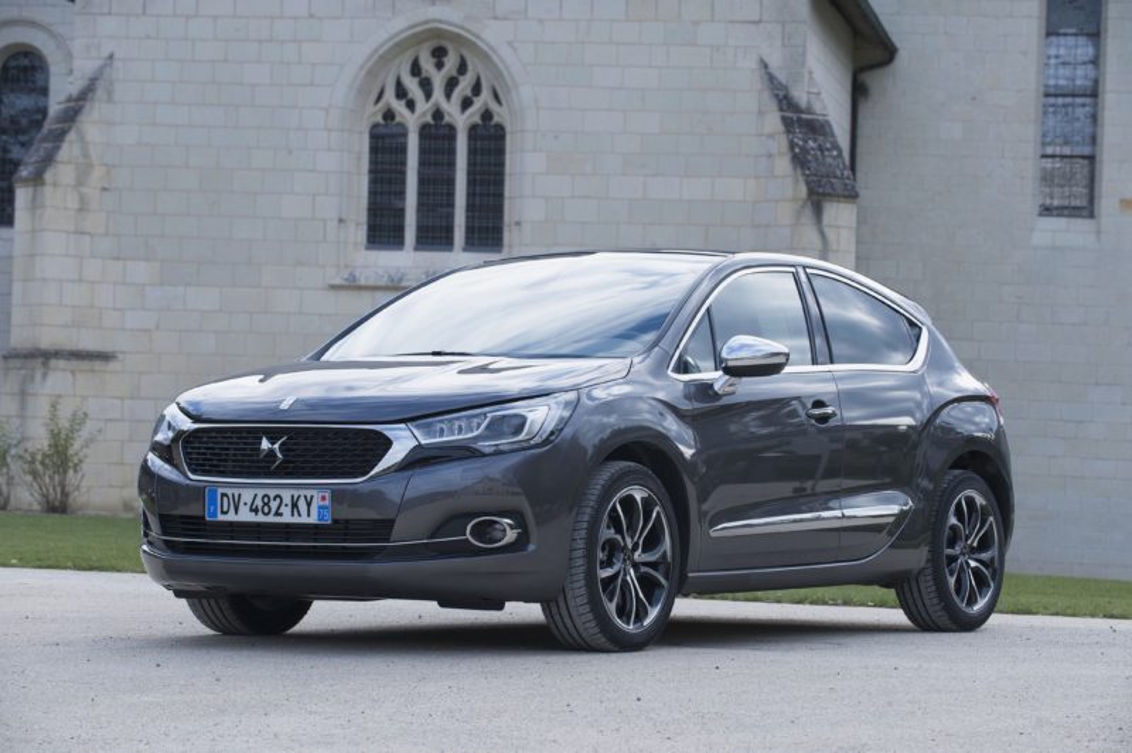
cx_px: 566
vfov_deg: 13.0
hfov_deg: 19.5
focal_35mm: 105
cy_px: 376
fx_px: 3299
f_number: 8
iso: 200
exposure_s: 1/200
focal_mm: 105
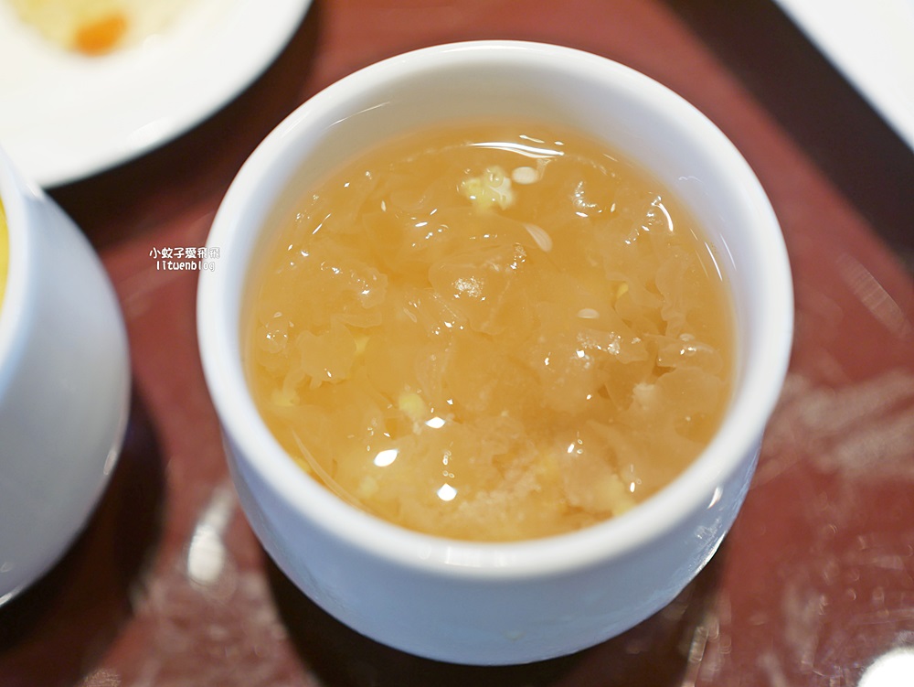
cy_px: 344
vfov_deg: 29.1
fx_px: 1321
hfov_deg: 38.2
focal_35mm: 50
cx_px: 457
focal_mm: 25
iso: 200
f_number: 1.8
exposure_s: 1/125
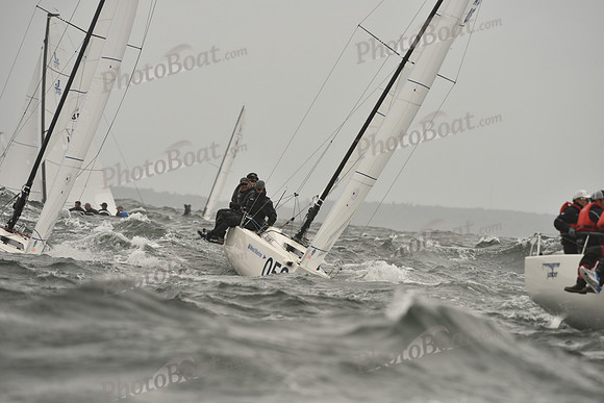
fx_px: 6712
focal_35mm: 400
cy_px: 202
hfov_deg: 5.2
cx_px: 302
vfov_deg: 3.4
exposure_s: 1/1250
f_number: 7.1
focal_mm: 400
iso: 400
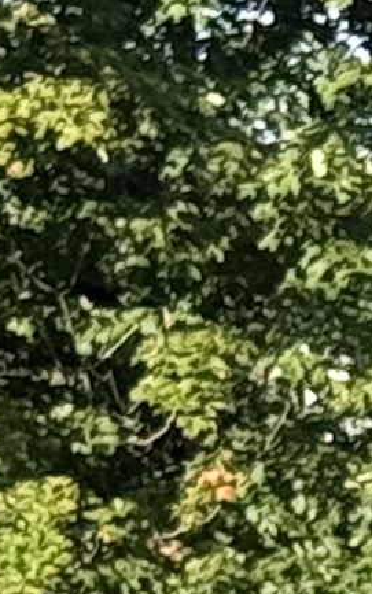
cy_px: 1764
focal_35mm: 474
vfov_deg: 4.3
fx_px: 7681
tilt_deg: -10.3
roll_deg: +1.4
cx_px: 2354
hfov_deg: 2.6
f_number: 1.78
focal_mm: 6.76
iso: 64
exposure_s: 1/1167
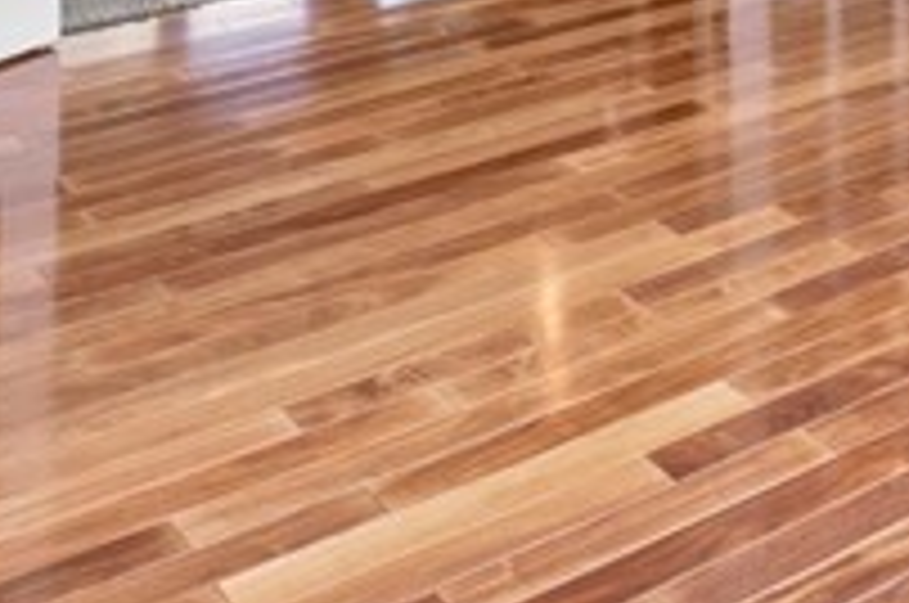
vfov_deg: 15.9
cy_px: -547
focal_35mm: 70
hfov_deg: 26.2
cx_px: 1048
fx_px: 1765
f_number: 8
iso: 250
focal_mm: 13
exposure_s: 1/10
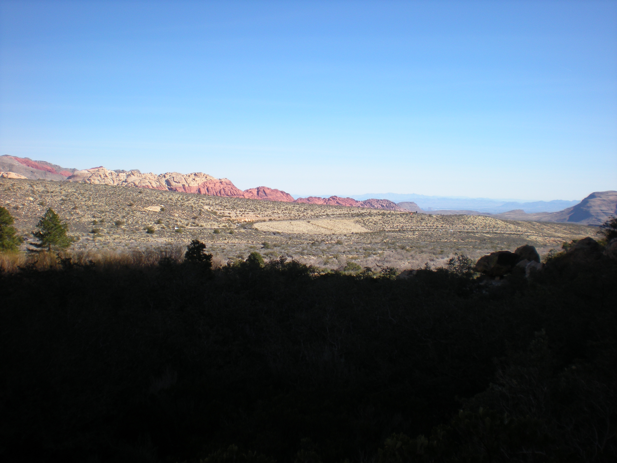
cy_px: 232
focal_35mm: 38
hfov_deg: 49.0
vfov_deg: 37.7
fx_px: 677
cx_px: 308
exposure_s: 1/410
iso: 64
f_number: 4.6
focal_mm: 6.3
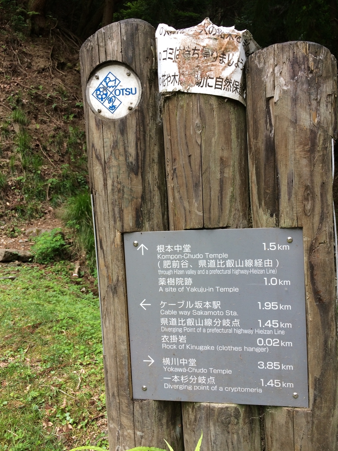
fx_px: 378
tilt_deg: +1.6
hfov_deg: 48.2
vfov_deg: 61.7
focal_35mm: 29
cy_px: 226
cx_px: 169
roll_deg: -0.3
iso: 40
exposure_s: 1/120
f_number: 2.2
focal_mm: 4.15
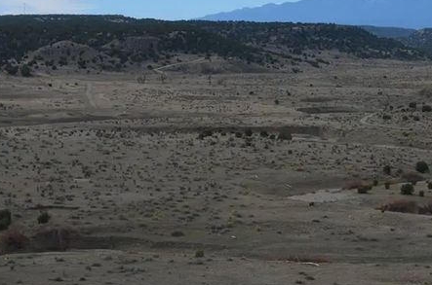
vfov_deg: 12.2
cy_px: 51
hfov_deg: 18.0
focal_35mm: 111
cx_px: 423
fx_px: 1329
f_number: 9
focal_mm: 32
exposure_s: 1/320
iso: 100
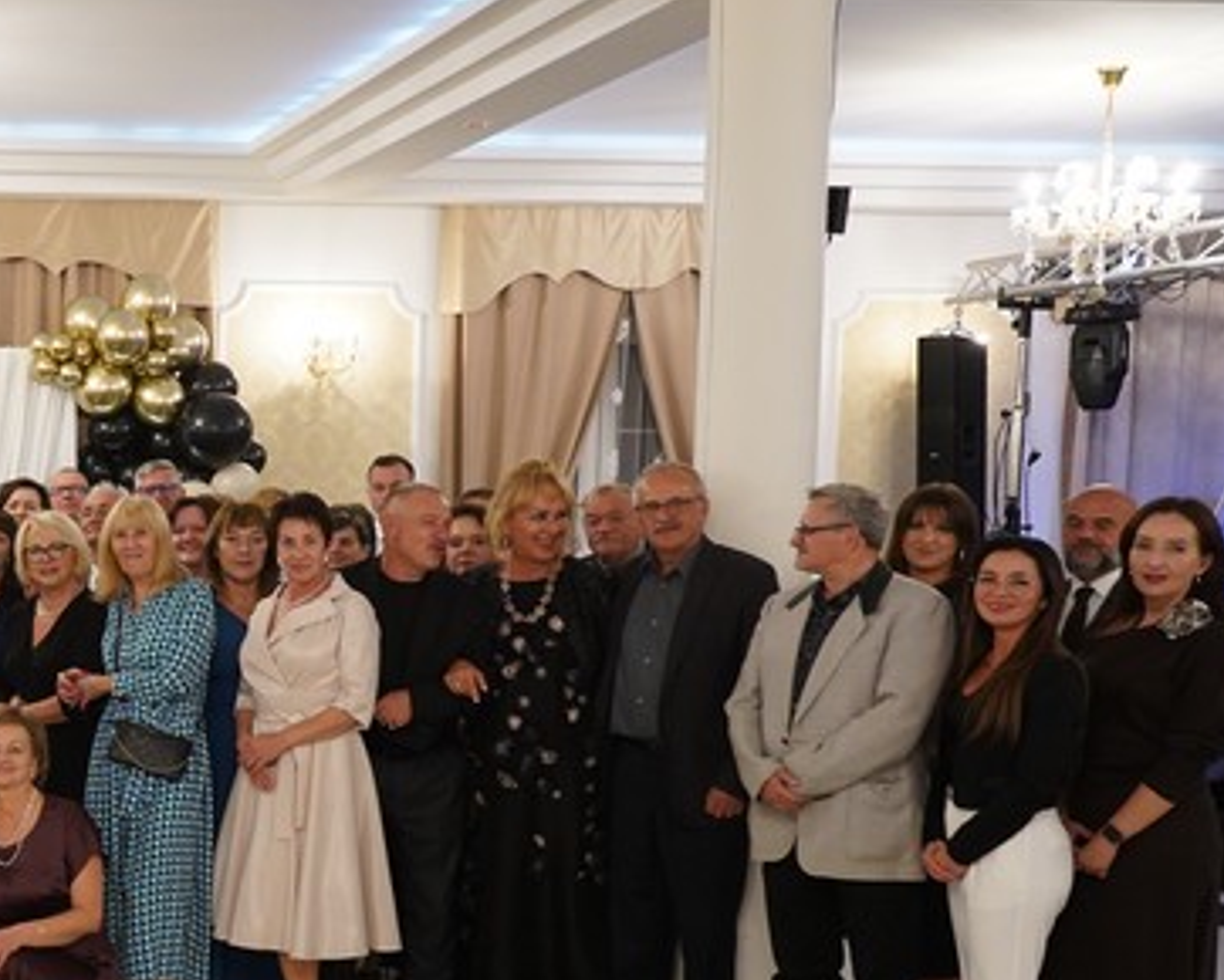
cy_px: 710
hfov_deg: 29.6
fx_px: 2030
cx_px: -176
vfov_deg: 26.9
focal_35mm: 56
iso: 2500
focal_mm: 24
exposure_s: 1/160
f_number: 4
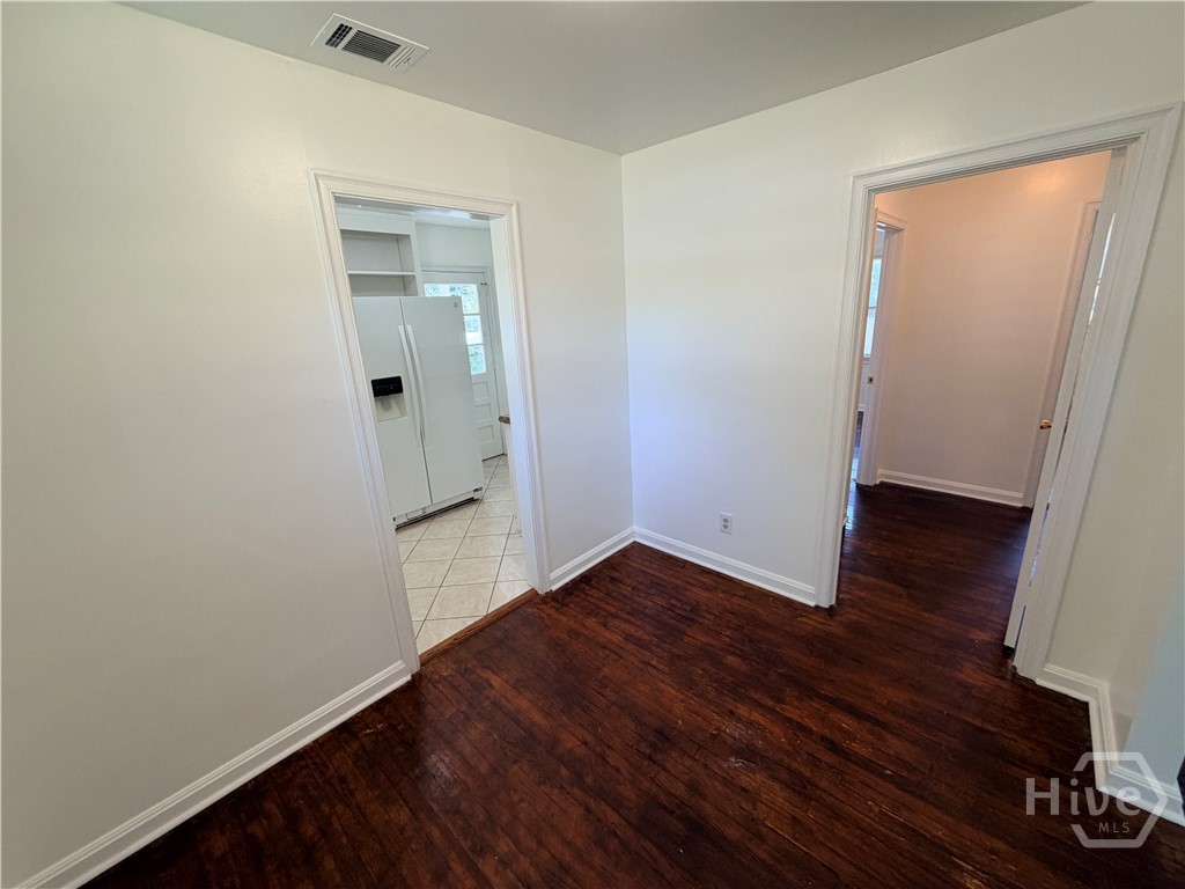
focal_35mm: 14
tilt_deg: -14.5
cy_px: 444
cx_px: 592
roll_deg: +3.9
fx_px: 479
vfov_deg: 85.7
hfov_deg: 102.1
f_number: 2.2
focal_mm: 2.22
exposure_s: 1/120
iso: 200
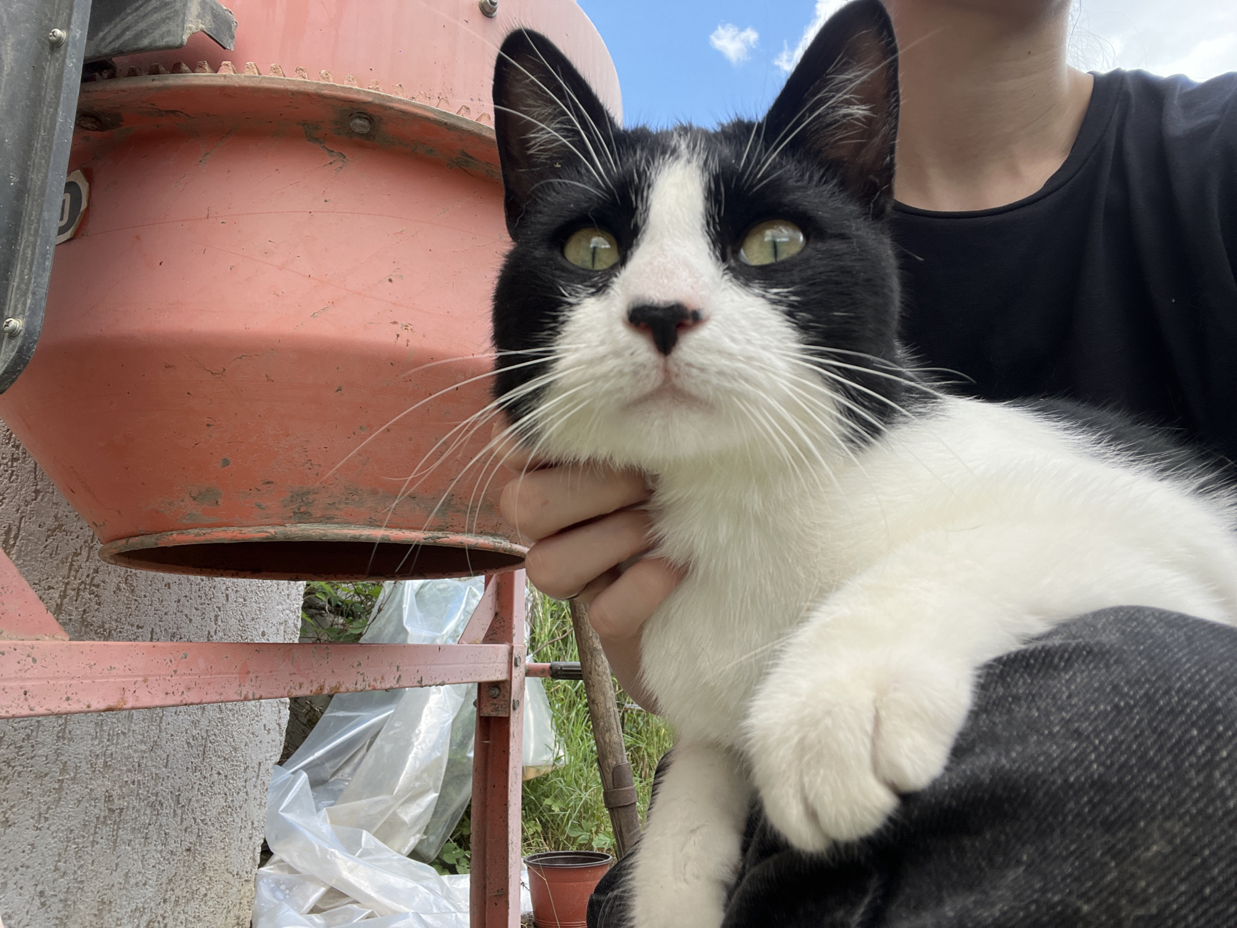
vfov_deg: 58.9
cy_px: 464
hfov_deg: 73.9
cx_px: 618
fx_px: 822
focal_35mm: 23
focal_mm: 2.71
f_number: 2.2
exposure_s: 1/226
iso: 25
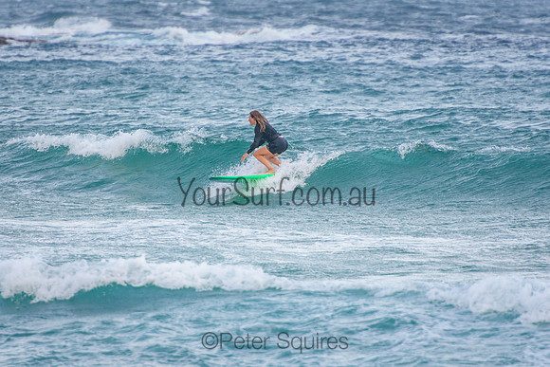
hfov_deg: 3.4
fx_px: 9394
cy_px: 184
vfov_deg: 2.2
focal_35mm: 615
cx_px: 275
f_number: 5.6
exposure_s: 1/1600
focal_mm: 400
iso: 1000
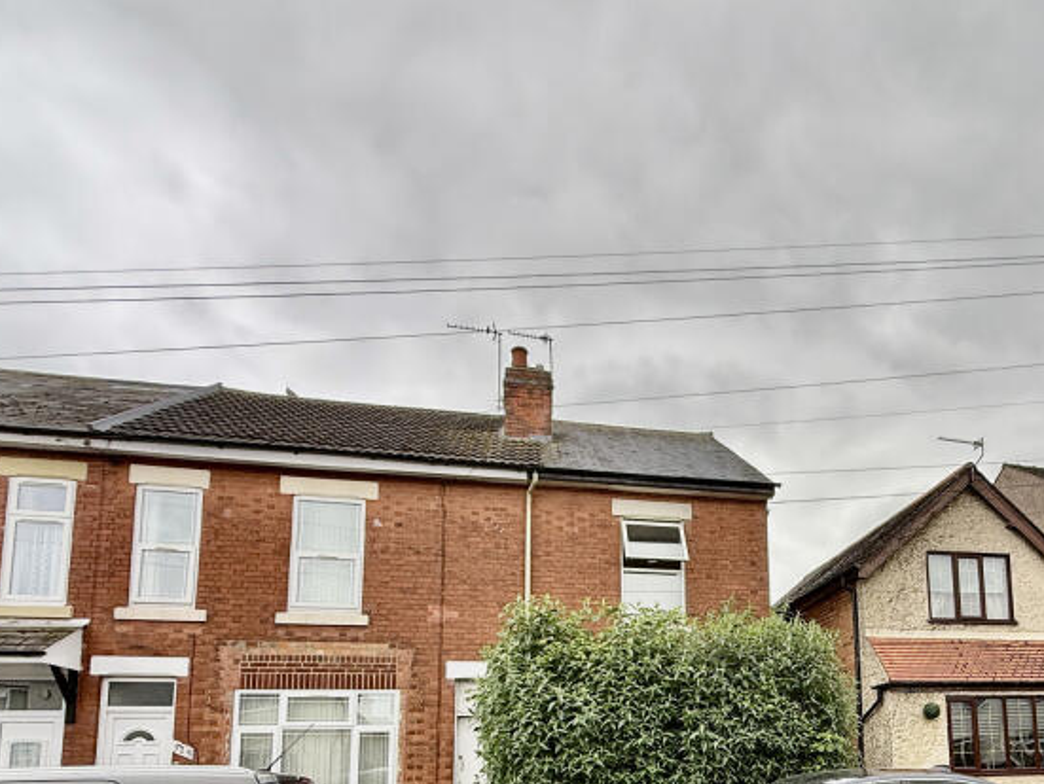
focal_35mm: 26
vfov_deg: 49.0
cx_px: 729
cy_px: 663
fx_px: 785
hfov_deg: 64.8
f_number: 2.2
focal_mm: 2.22
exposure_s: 1/355
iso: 50
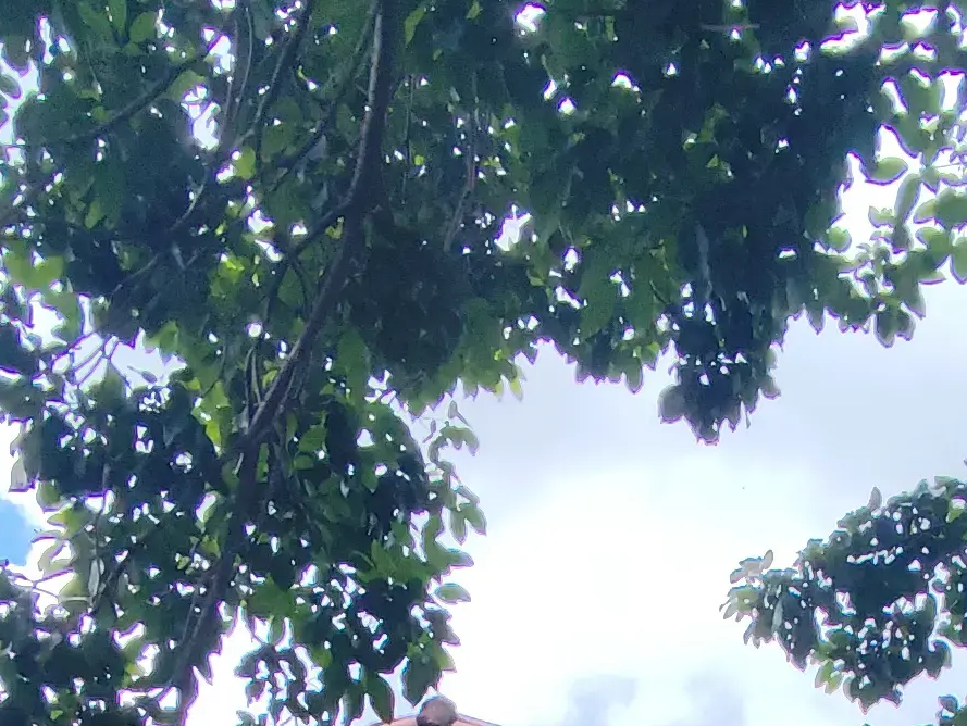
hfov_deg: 32.0
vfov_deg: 19.8
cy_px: 1224
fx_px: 1649
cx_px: 741
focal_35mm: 59
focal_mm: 1.65
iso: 50
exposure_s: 1/823
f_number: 2.2
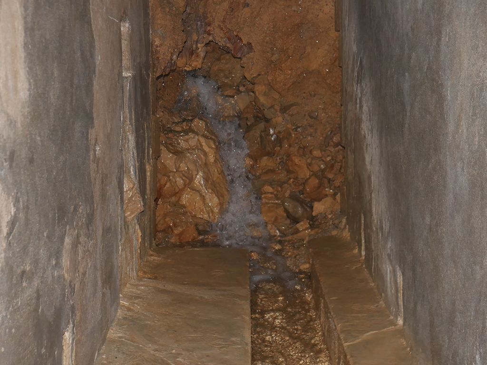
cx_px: 244
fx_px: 605
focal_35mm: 43
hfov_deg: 43.9
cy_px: 182
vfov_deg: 33.6
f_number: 4.5
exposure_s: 1/60
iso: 800
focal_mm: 20
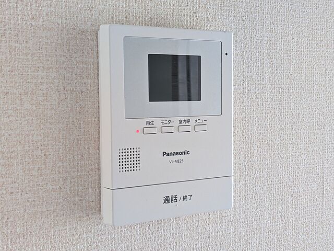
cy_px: 126
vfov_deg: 28.6
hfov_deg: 37.5
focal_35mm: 51
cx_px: 167
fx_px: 492
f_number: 1.89
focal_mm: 5.43
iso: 267
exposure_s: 1/120
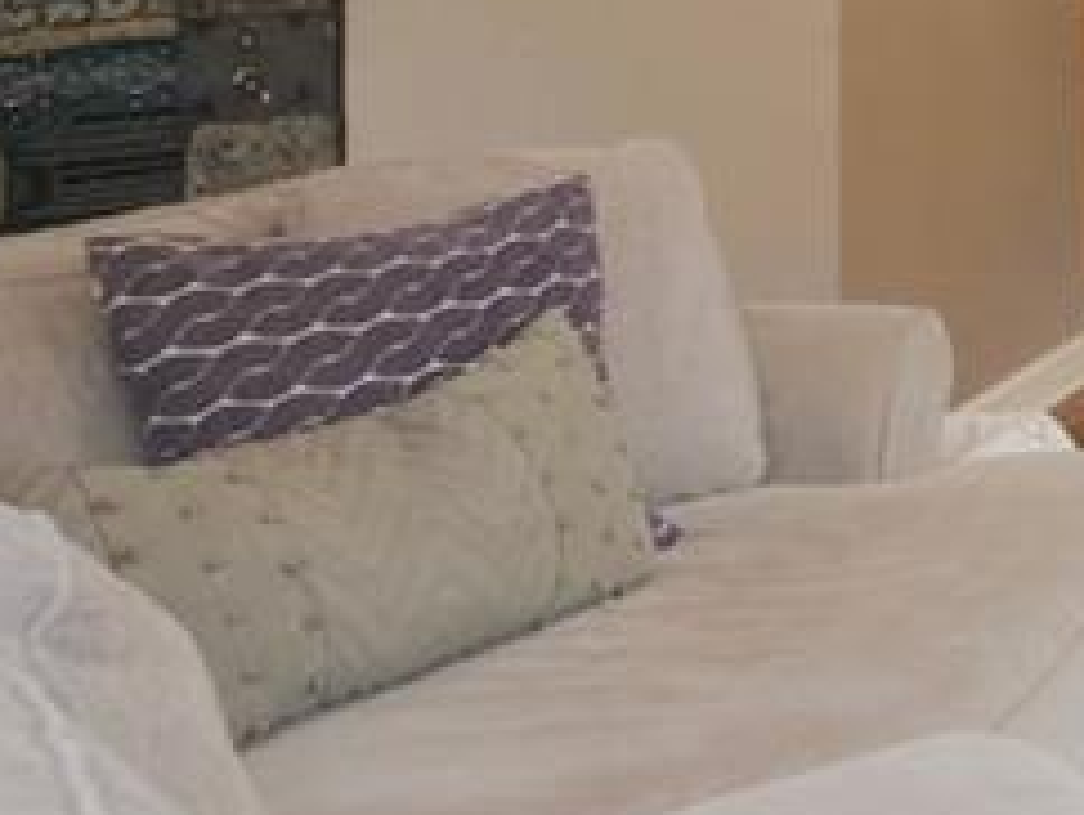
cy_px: -206
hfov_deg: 19.7
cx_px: 2060
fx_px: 2037
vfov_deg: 20.8
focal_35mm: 65
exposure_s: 1/160
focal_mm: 16
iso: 4000
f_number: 5.6
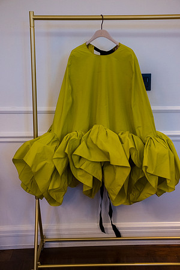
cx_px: 90
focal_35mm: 43
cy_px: 135
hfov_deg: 31.2
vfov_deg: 45.4
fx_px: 322
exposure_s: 1/160
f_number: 3.2
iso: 2800
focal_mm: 43
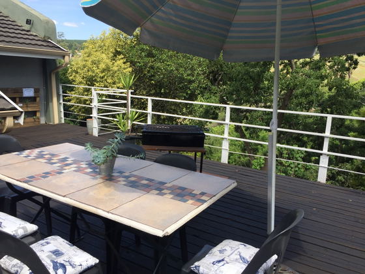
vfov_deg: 48.2
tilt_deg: -8.6
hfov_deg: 61.7
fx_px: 306
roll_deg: -4.5
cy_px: 137
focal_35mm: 29
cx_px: 182
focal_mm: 4.15
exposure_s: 1/942
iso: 32
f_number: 2.2
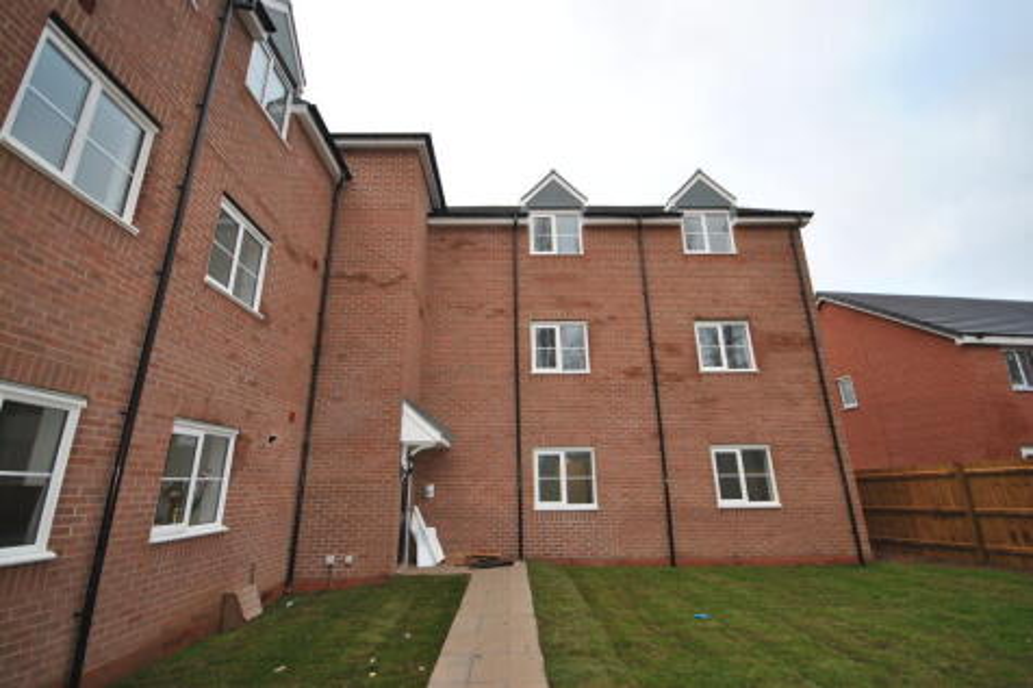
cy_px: 344
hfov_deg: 100.4
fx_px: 430
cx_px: 516
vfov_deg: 77.3
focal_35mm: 15
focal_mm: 10
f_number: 4
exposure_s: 1/125
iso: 110
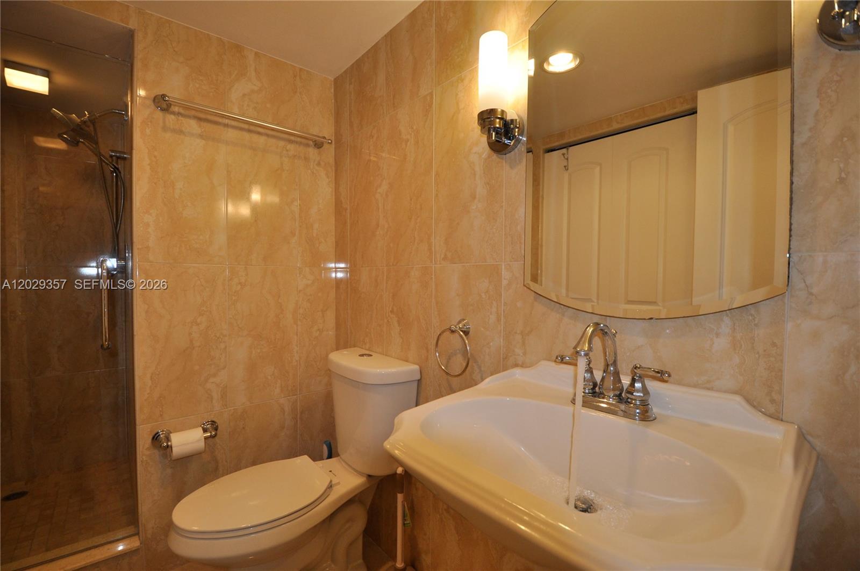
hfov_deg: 100.5
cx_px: 430
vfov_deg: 77.2
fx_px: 358
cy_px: 286
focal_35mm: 15
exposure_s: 1/160
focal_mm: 10
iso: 400
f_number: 3.5
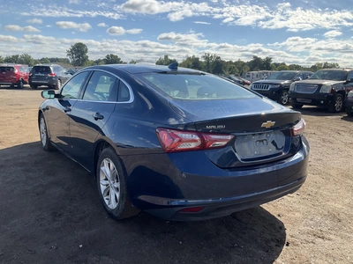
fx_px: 296
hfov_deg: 61.7
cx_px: 176
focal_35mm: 29
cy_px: 132
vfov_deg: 48.2
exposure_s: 1/1168
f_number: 1.8
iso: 25
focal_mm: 3
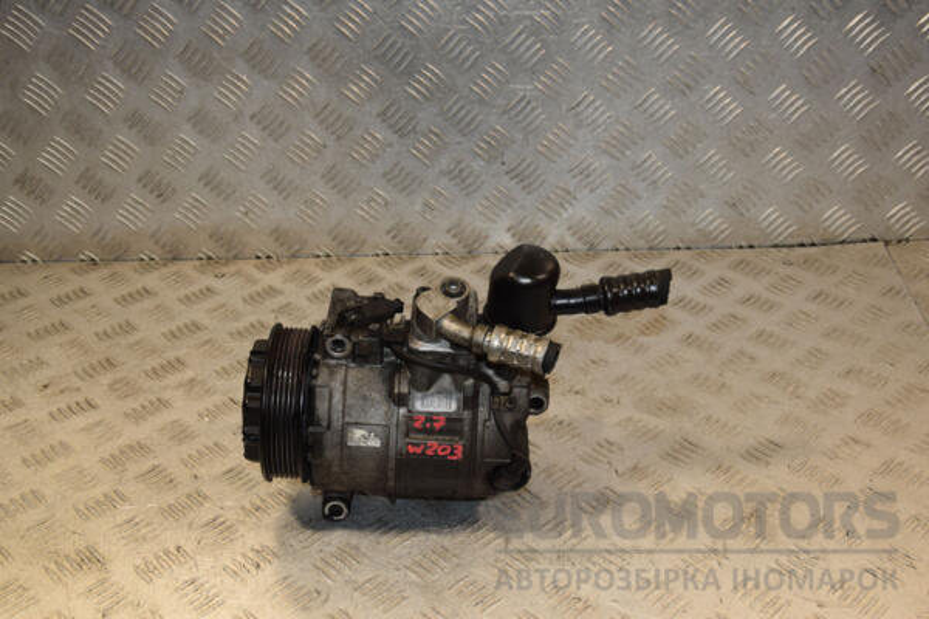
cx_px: 464
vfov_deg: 29.9
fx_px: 1161
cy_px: 310
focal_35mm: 45
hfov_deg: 43.6
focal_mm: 30
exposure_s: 1/200
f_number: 6.3
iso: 800
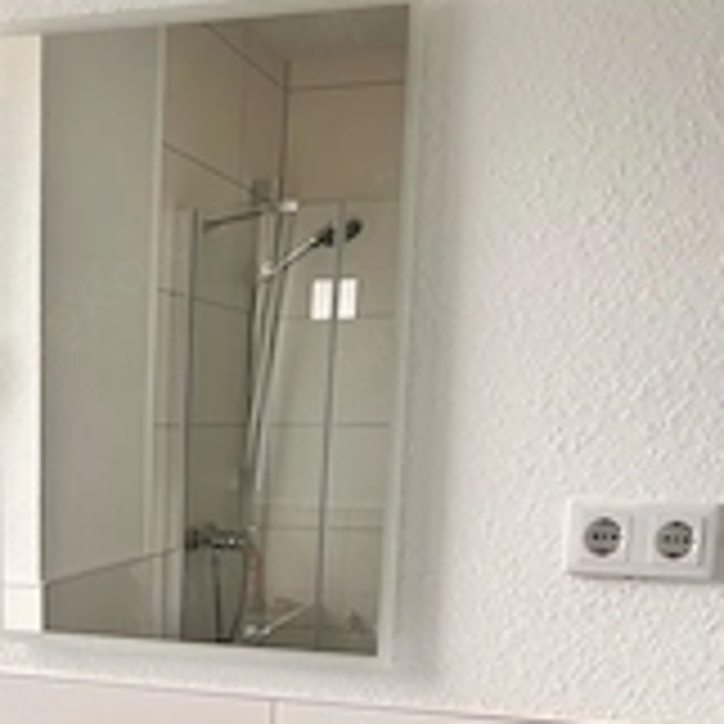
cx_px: 198
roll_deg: -1.8
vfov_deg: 28.5
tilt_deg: -7.3
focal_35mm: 57
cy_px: 693
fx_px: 1349
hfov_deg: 29.7
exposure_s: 1/121
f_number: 1.5
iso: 100
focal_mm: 5.7
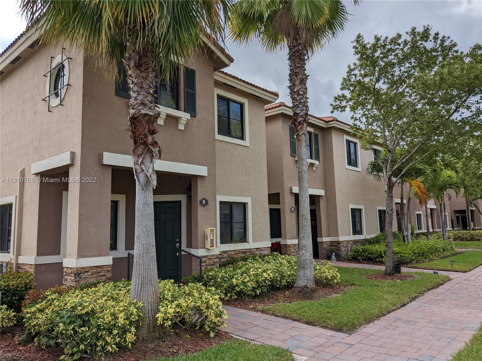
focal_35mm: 27
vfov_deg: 51.4
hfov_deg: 65.3
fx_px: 376
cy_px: 180
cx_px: 241
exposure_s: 1/3344
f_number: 1.73
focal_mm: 4.38
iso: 45
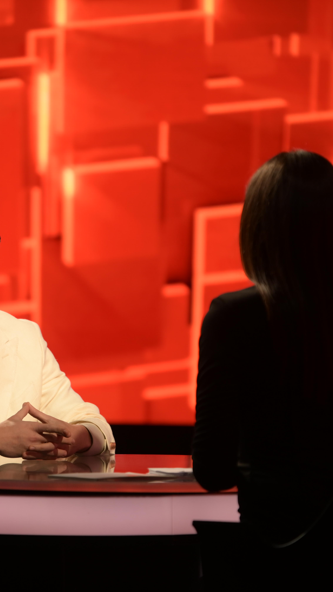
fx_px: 4945
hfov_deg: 3.9
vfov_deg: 6.9
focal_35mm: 315
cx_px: 80
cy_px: 296
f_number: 2.8
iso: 400
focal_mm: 200
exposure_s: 1/250
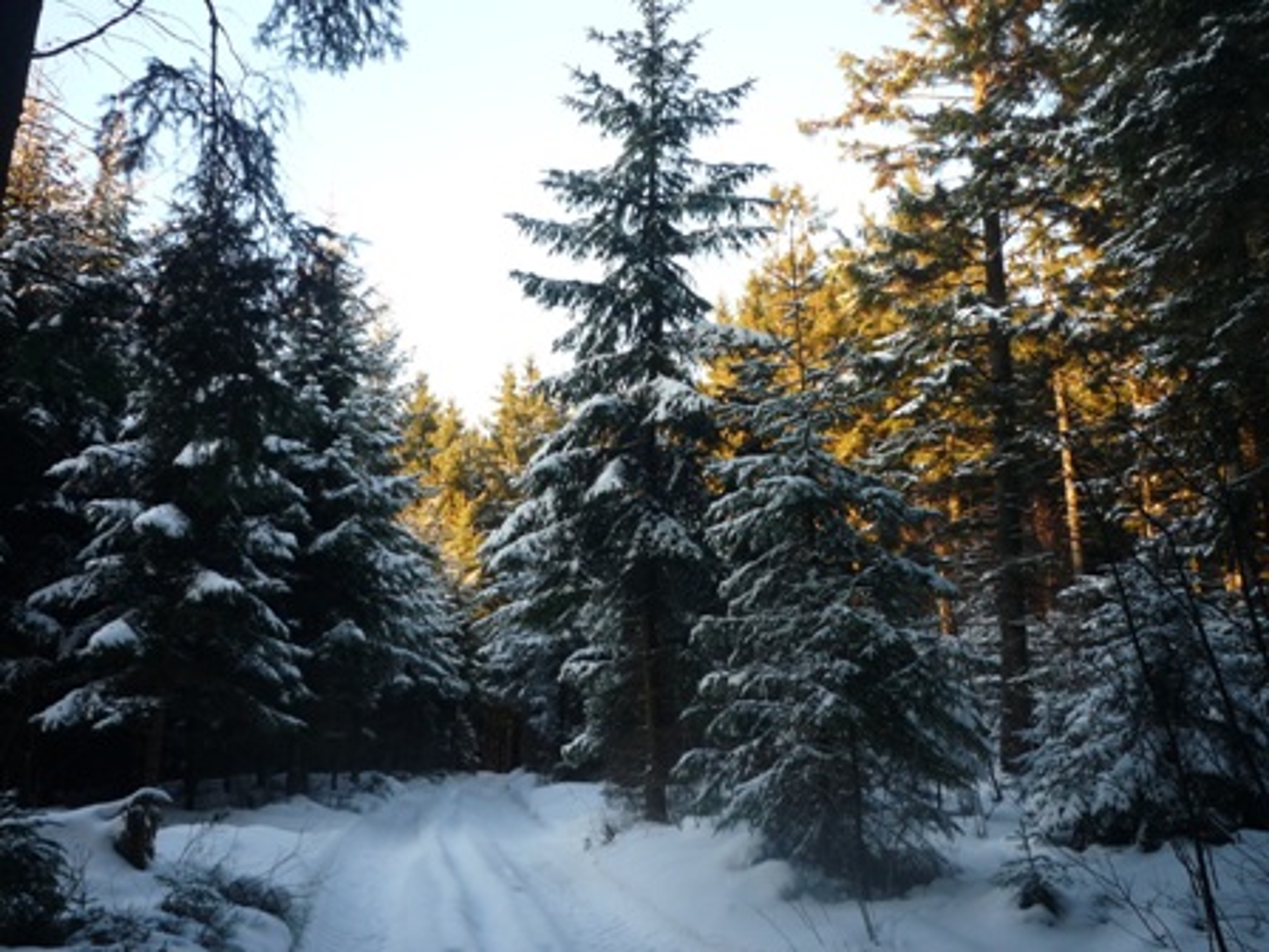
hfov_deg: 56.8
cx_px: 634
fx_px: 1173
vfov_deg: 44.2
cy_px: 476
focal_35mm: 32
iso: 100
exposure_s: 1/80
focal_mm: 5.2
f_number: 3.3
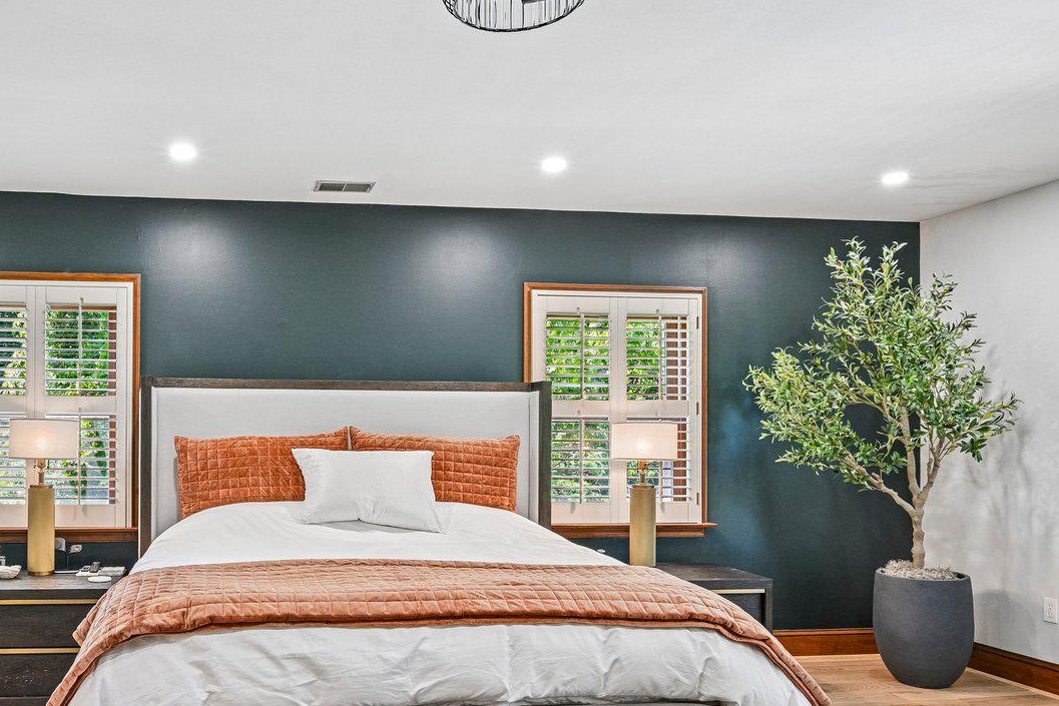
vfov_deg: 42.1
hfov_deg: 58.3
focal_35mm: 31
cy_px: 437
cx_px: 316
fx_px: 912
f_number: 8
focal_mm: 16
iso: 800
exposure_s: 1/15
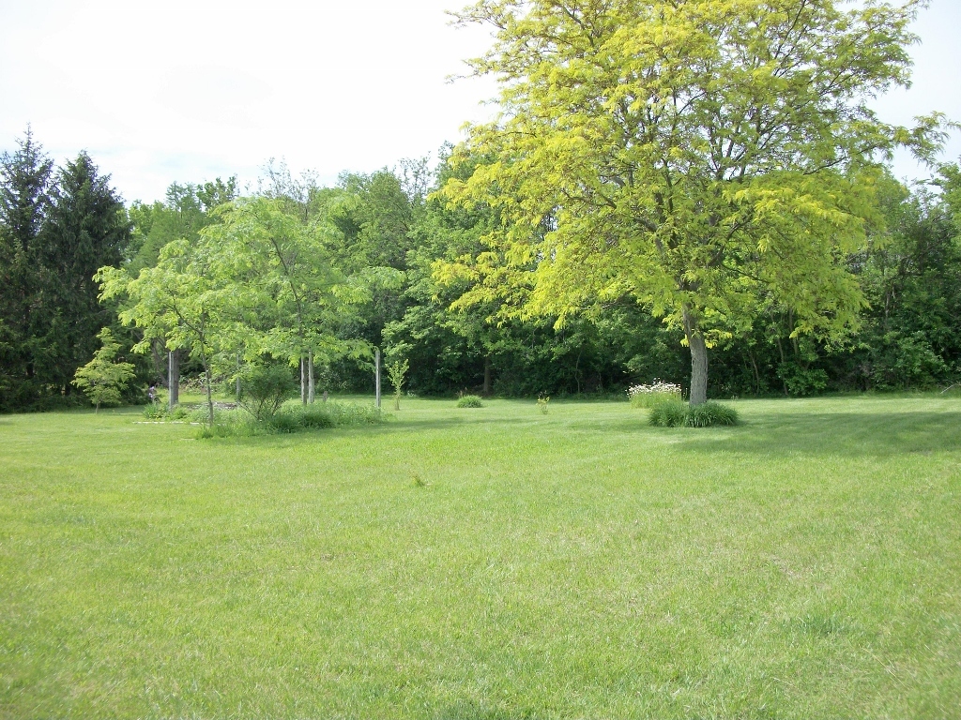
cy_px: 360
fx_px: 888
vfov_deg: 44.2
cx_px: 480
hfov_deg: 56.8
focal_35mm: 32
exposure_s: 1/125
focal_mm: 5.7
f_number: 8.8
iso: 80
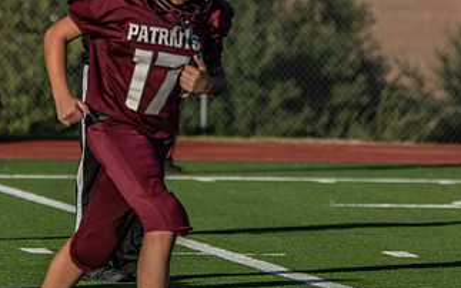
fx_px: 6673
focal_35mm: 531
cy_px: 134
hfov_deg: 4.0
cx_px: 227
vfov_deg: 2.5
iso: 125
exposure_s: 1/1000
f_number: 5.6
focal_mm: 206
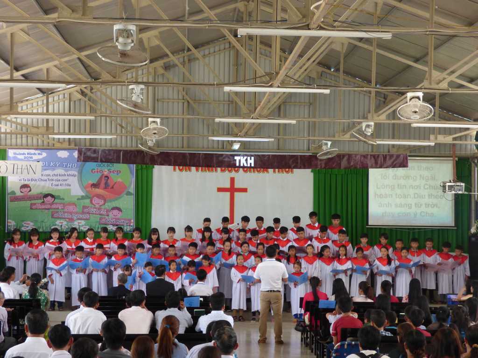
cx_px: 239
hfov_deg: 26.7
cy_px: 179
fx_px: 1008
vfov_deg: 20.2
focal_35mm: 73
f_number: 4.3
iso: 400
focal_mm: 12.29
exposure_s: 1/60
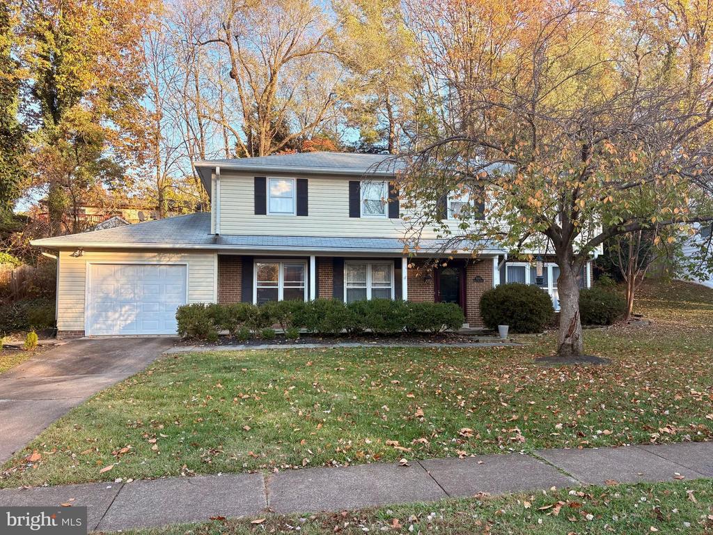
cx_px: 356
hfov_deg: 67.3
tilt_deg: +4.1
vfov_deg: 53.1
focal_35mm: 26
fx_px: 536
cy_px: 268
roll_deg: +0.3
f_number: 1.6
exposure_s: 1/354
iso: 50
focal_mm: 5.96
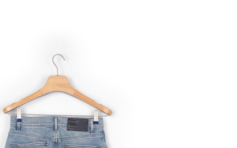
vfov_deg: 13.0
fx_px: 594
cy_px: 260
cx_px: 57
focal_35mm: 92
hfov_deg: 22.3
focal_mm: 37
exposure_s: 1/125
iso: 100
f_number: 13
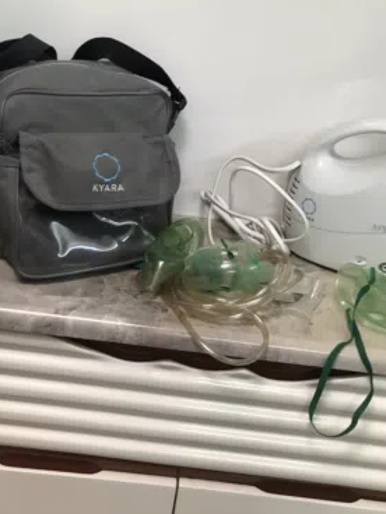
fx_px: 922
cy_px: 267
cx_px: 207
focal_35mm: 62
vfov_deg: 31.2
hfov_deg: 23.6
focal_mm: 6.6
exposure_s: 1/50
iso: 320
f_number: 2.8
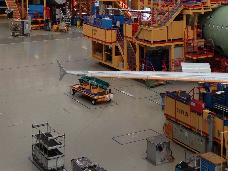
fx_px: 527
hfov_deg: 24.0
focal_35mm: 80
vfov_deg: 17.9
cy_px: -4
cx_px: 189
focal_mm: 4.13
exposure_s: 1/141
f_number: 2.4
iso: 50
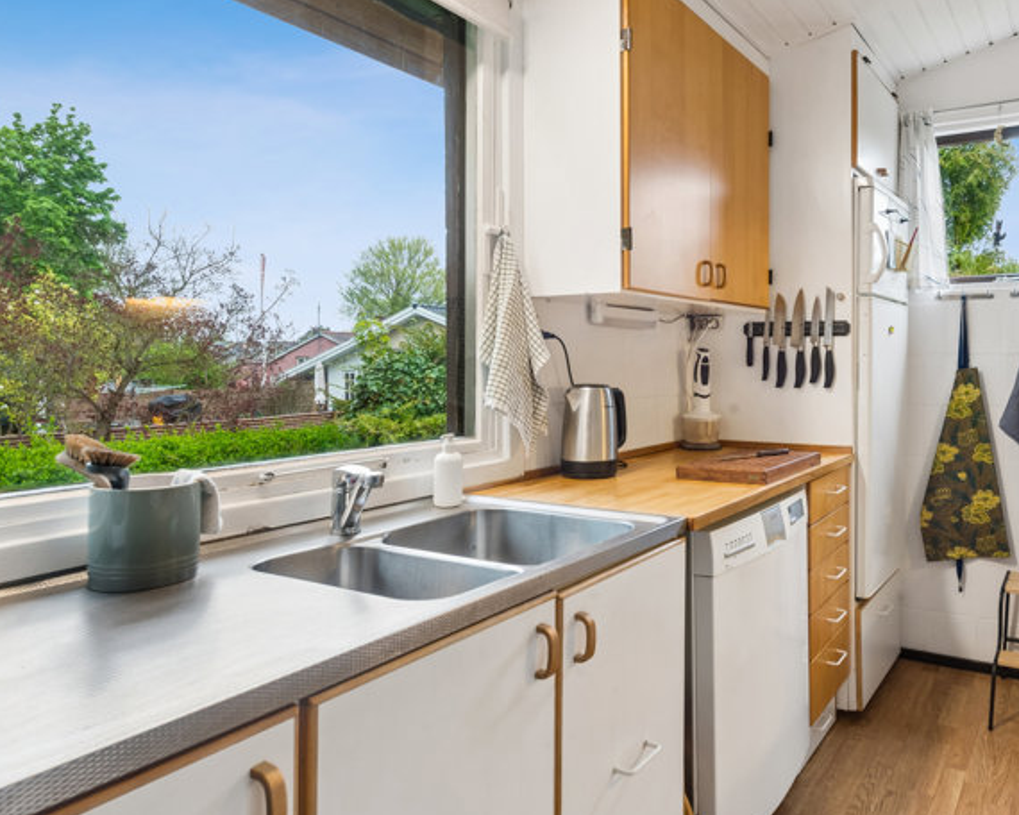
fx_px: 754
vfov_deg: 56.7
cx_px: 708
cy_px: 373
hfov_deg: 65.6
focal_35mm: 25
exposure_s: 1/5
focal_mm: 19
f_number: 10
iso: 200
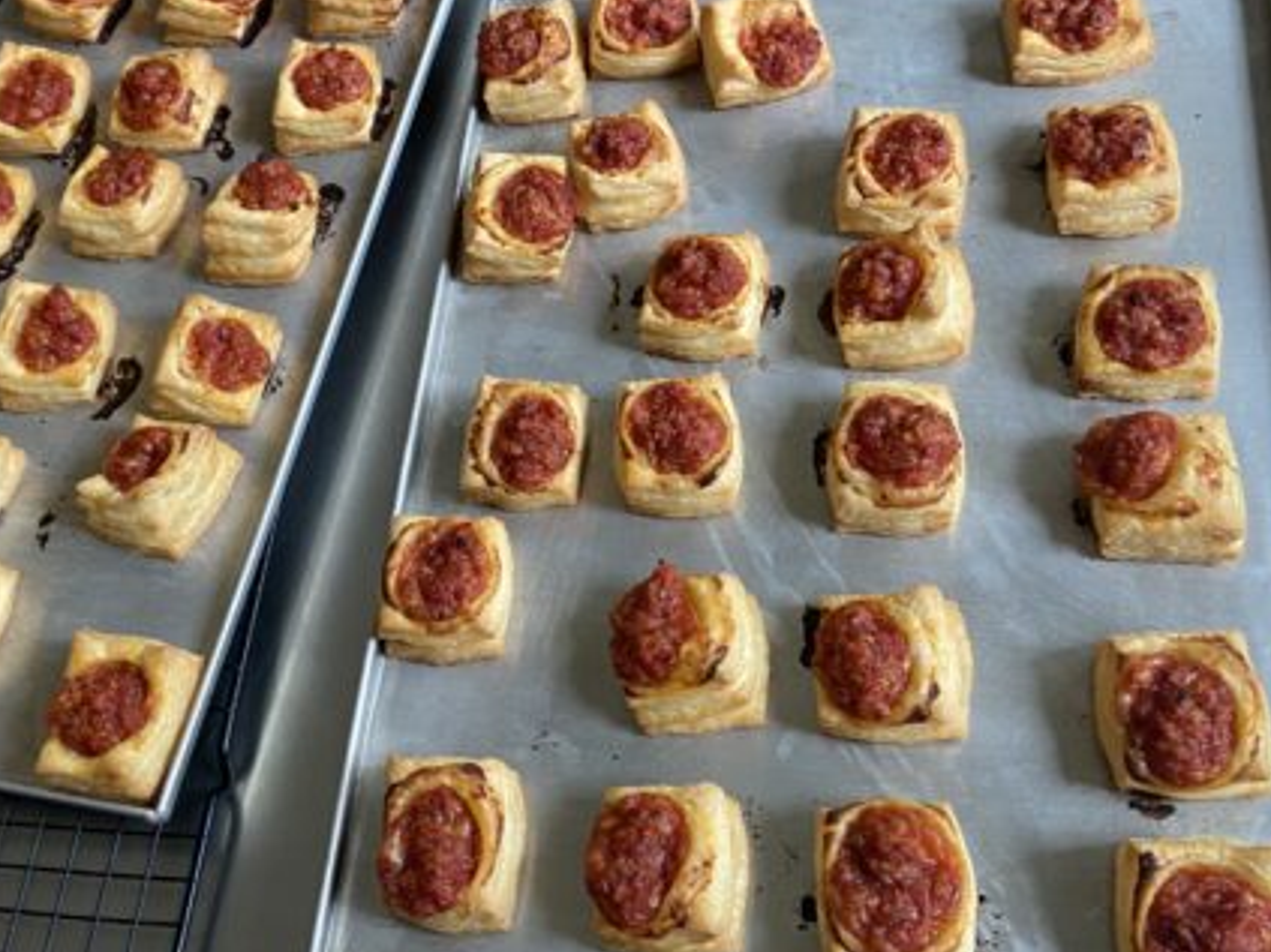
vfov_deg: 35.0
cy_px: 384
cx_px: 497
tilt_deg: -58.5
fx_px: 1505
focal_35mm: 41
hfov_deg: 45.5
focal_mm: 4.25
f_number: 1.8
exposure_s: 1/50
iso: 80
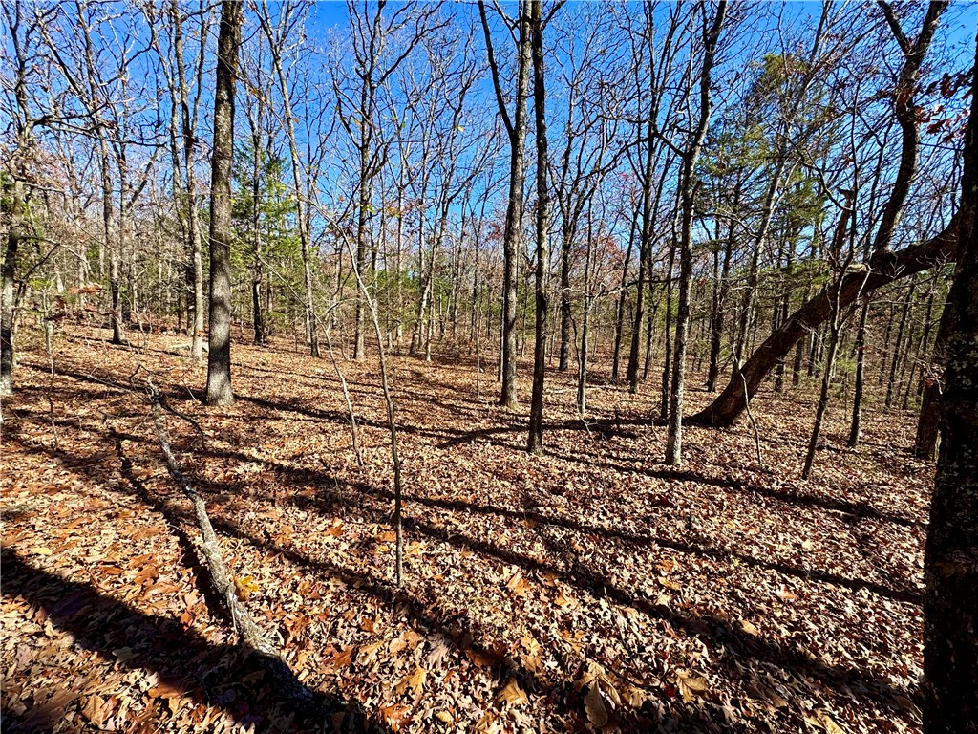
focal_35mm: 14
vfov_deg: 85.7
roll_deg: -1.1
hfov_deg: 102.1
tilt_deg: -5.3
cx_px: 489
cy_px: 367
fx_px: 396
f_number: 2.2
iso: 40
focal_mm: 2.22
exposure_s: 1/565
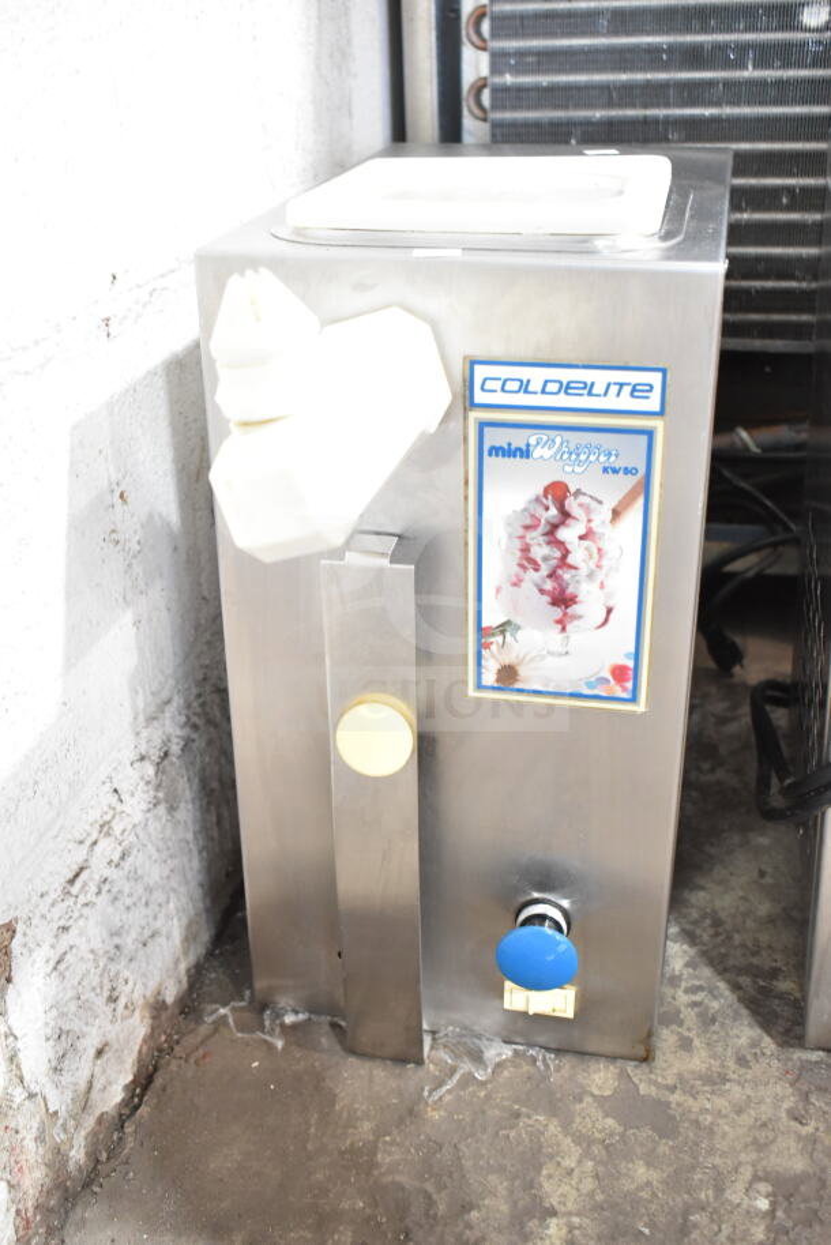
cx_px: 416
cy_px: 622
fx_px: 1349
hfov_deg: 34.2
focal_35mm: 39
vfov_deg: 49.5
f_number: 4
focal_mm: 26
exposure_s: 1/40
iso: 1600
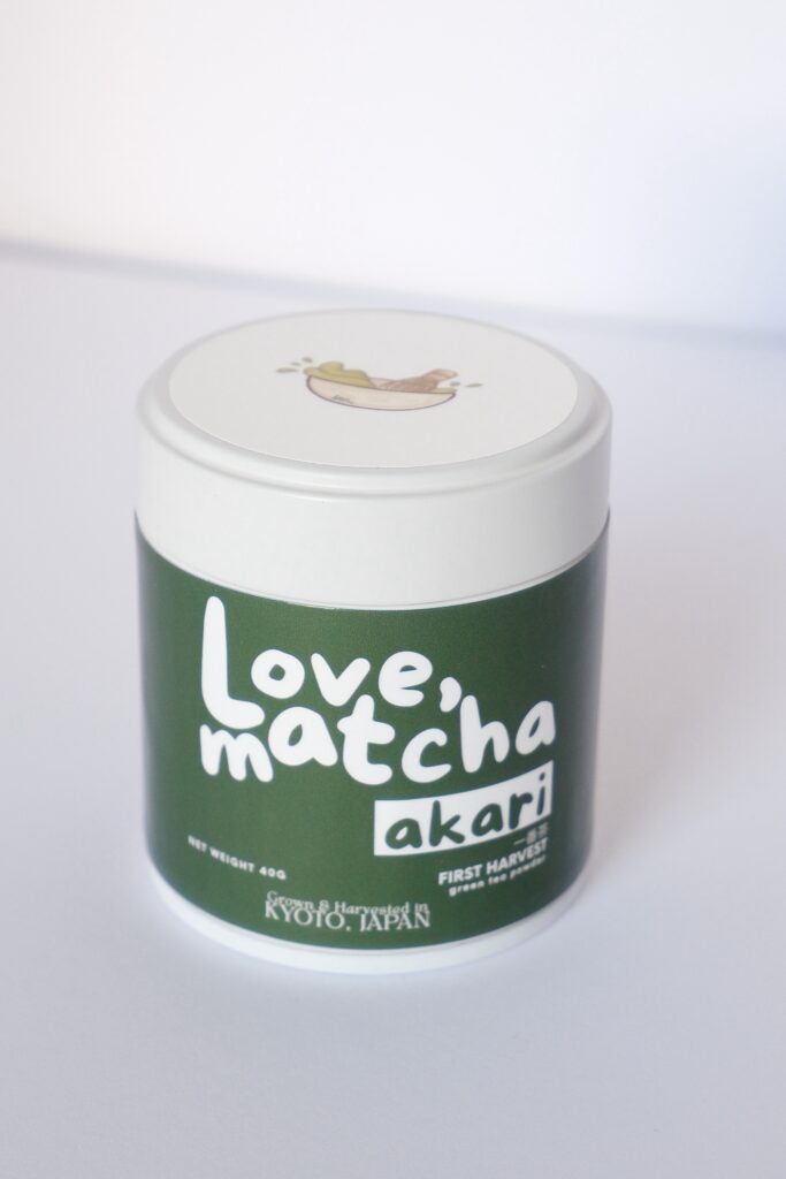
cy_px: 590
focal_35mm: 68
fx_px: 2226
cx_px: 393
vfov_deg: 29.7
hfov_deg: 20.0
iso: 1250
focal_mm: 45
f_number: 5.6
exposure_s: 1/140
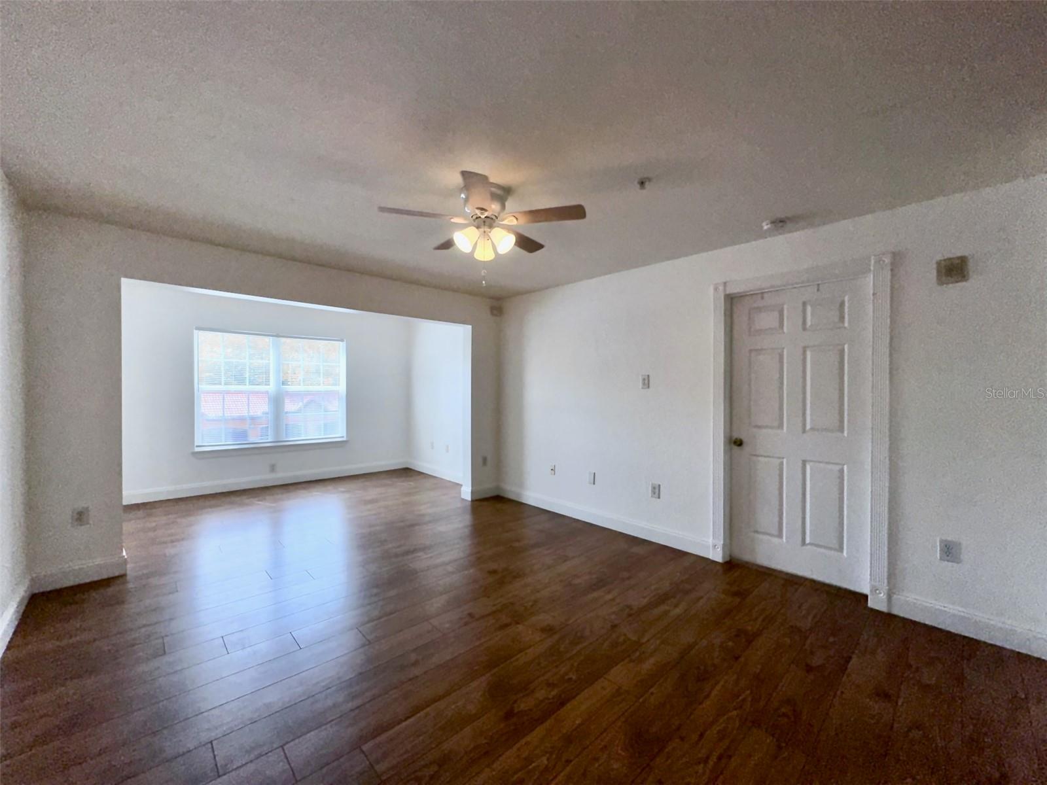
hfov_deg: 102.1
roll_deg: -0.1
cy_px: 392
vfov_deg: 85.7
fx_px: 423
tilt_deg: -0.5
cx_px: 524
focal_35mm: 14
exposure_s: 1/388
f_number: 2.2
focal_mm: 2.22
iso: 32
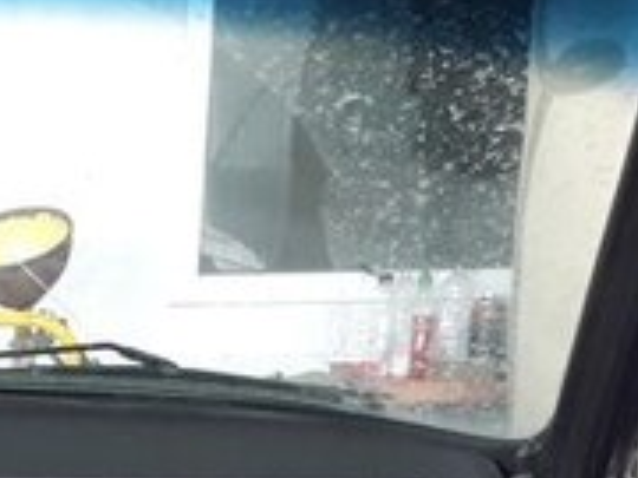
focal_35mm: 99
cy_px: 575
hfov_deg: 16.9
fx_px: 1825
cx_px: -457
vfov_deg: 14.5
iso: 160
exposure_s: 1/25
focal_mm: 3.6
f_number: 1.9
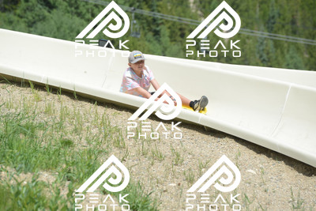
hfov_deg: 10.5
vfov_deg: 7.0
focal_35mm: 195
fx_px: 1712
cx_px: 158
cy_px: 106
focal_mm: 195
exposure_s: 1/640
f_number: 6.3
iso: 220
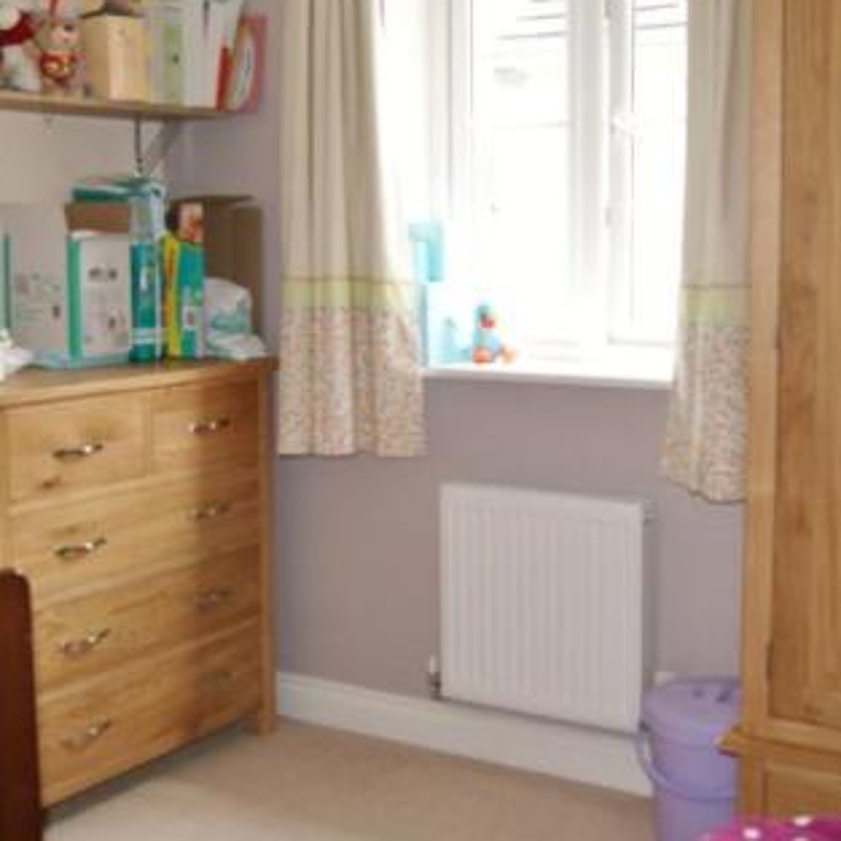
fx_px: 1319
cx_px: 492
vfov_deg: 35.3
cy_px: 356
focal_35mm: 48
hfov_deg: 35.3
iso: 250
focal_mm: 18
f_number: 4
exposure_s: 1/160
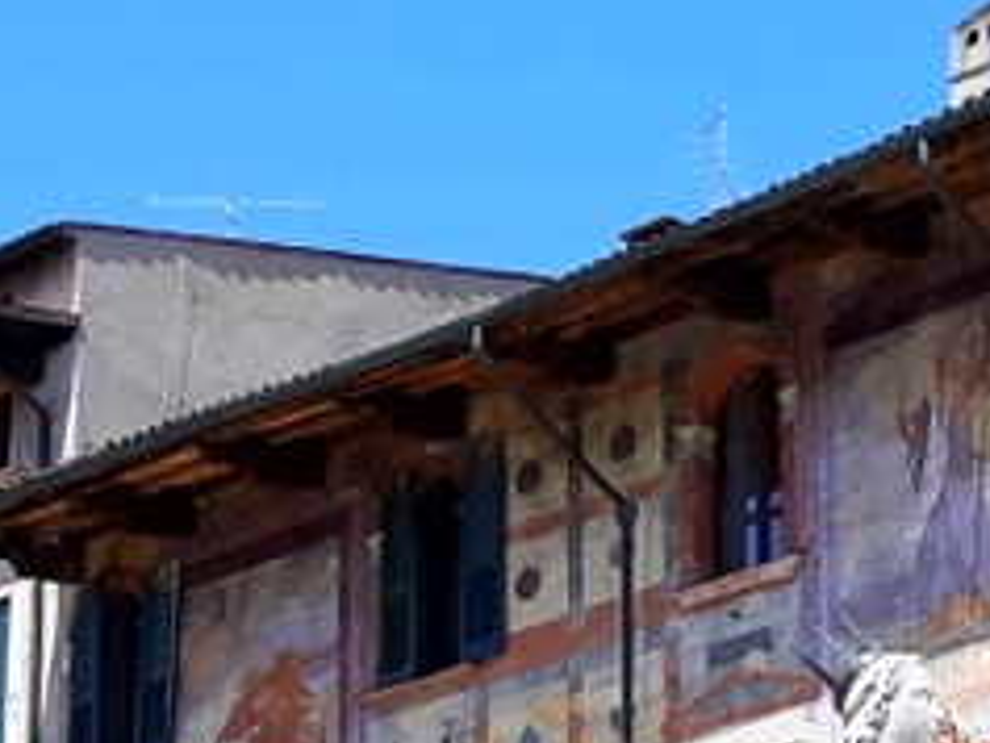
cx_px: 861
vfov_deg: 18.6
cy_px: 993
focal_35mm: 73
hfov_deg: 25.9
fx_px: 2089
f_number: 1.7
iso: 40
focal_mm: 3.93
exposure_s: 1/1131
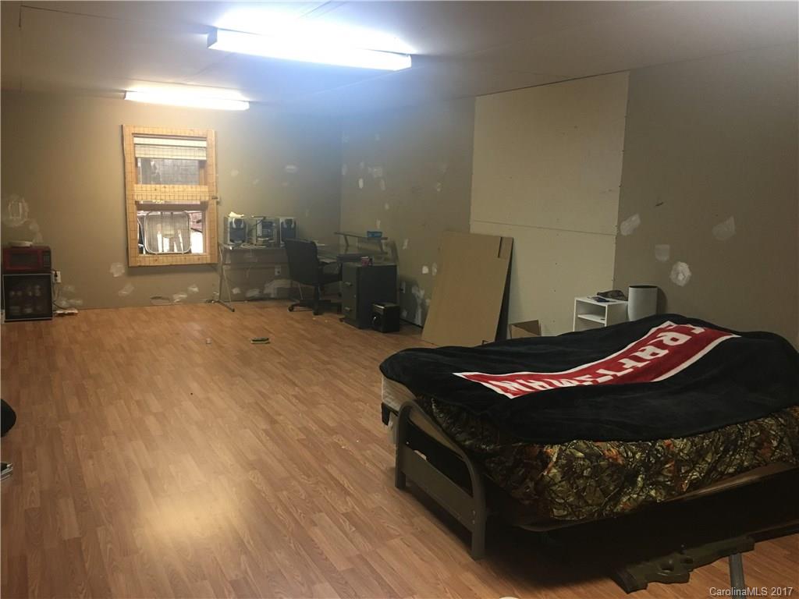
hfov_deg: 61.7
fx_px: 669
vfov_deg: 48.2
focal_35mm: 29
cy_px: 300
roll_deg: -2.9
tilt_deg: -11.0
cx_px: 400
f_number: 2.2
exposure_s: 1/30
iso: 125
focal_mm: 4.15
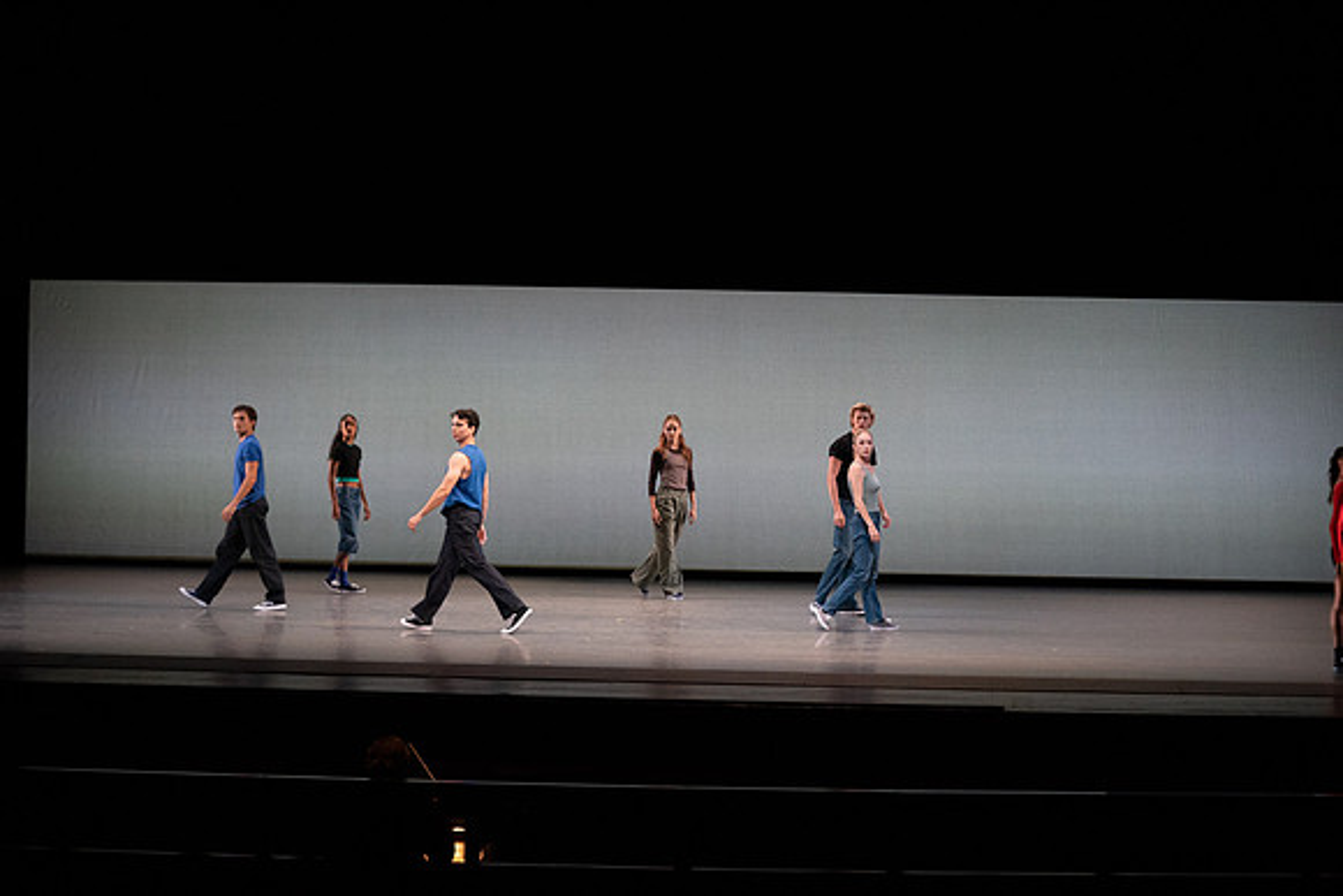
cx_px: 672
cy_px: 448
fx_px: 3060
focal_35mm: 82
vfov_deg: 16.7
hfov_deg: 24.8
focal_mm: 82
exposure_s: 1/500
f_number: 7.1
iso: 6400
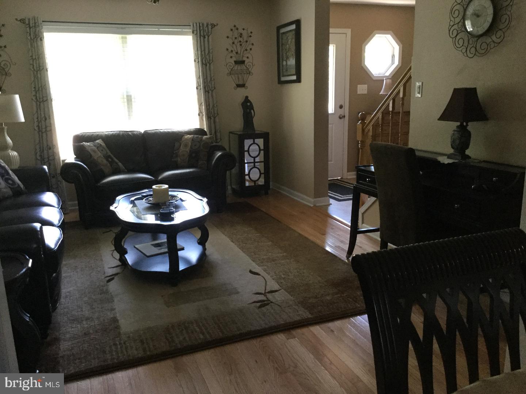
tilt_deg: -11.7
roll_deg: +1.7
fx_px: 471
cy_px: 197
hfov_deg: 58.4
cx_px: 263
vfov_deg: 45.4
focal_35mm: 31
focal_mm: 3.3
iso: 125
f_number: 2.4
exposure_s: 1/30
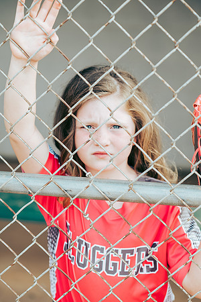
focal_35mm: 85
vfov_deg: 23.9
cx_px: 100
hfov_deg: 16.1
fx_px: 712
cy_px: 151
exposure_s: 1/800
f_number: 2.8
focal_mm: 85
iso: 160
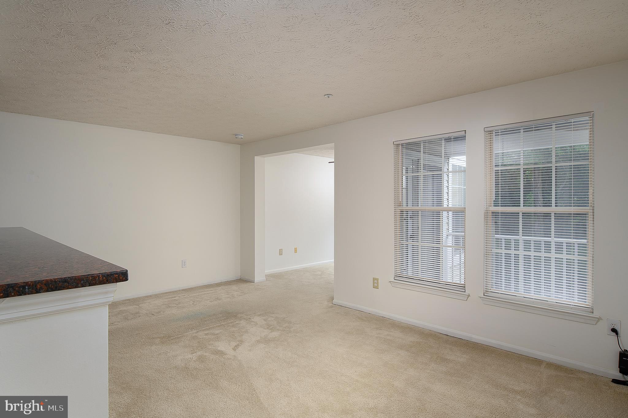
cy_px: 209
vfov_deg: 64.5
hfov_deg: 87.0
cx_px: 314
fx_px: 331
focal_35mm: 19
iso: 320
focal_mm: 19
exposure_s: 1/60
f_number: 9
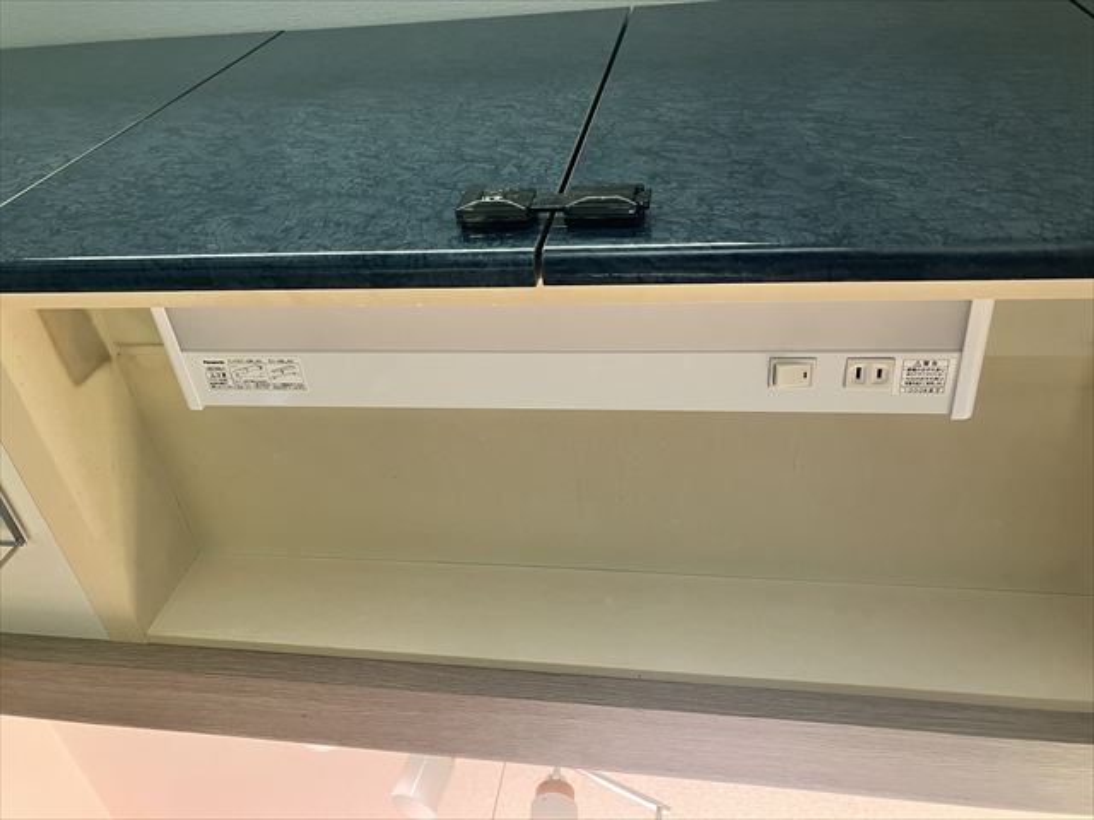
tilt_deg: +52.8
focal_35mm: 28
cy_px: 410
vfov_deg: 49.7
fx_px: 885
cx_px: 547
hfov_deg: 63.4
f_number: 1.8
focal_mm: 3.99
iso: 50
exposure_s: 1/50
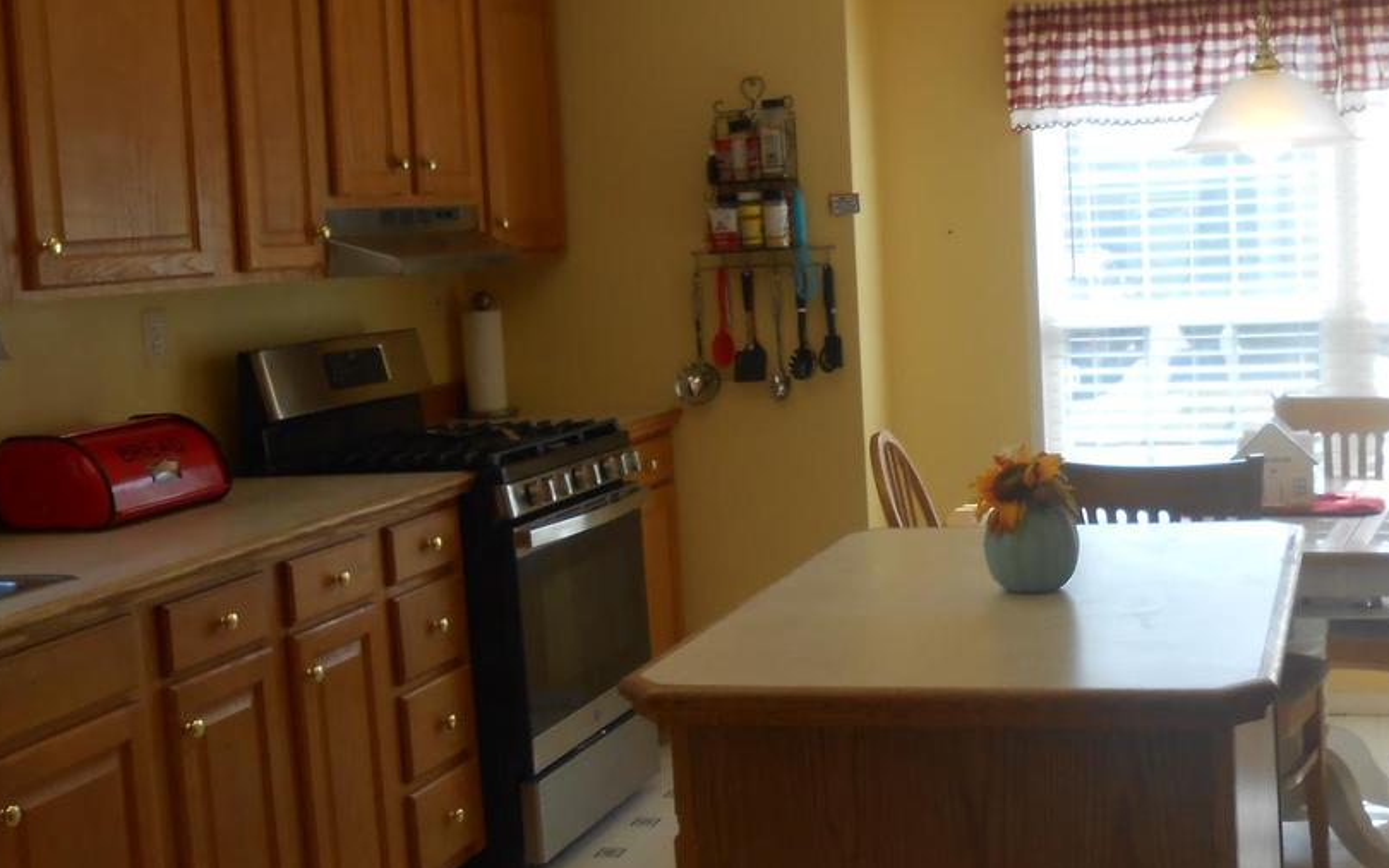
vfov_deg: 26.3
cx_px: 811
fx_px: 1855
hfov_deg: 40.9
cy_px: 376
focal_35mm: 49
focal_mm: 4.6
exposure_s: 1/100
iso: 80
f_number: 3.5
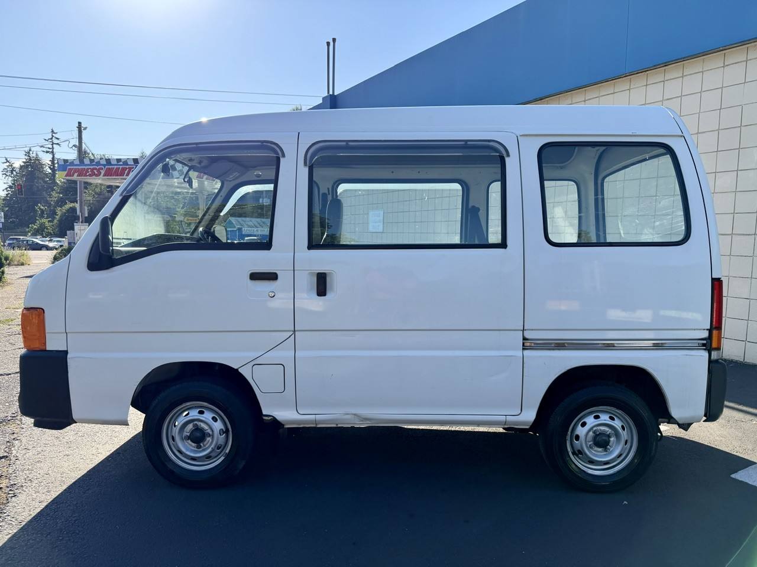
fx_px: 525
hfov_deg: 71.6
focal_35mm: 24
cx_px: 378
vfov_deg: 56.8
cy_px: 284
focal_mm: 6.76
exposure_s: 1/3425
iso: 100
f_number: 1.78
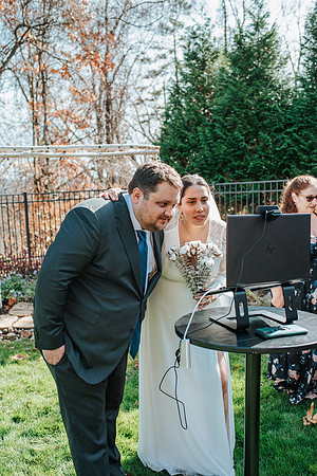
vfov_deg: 54.4
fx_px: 462
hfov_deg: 37.9
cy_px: 238
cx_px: 158
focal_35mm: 35
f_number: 3.5
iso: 500
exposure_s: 1/1250
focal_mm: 35
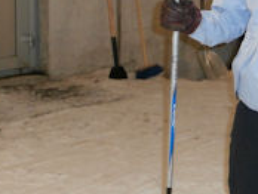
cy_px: -7
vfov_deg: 13.5
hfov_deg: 17.5
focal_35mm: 108
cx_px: 286
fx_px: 806
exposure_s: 1/40
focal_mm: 8.29
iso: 500
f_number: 4.2
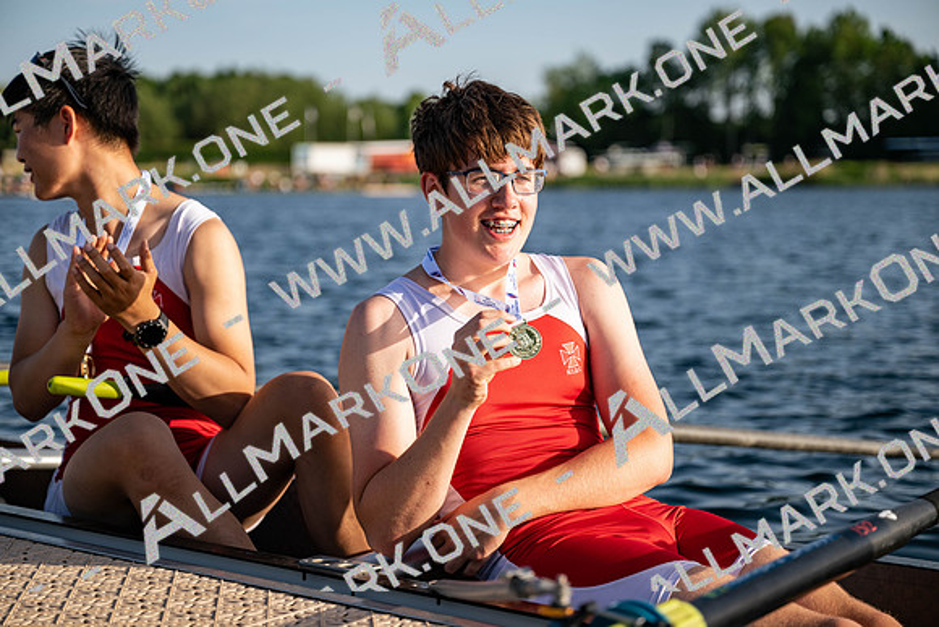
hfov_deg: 28.8
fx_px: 1826
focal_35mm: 70
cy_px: 314
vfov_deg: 19.5
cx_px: 470
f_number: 2.8
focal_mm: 70
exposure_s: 1/1600
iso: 64
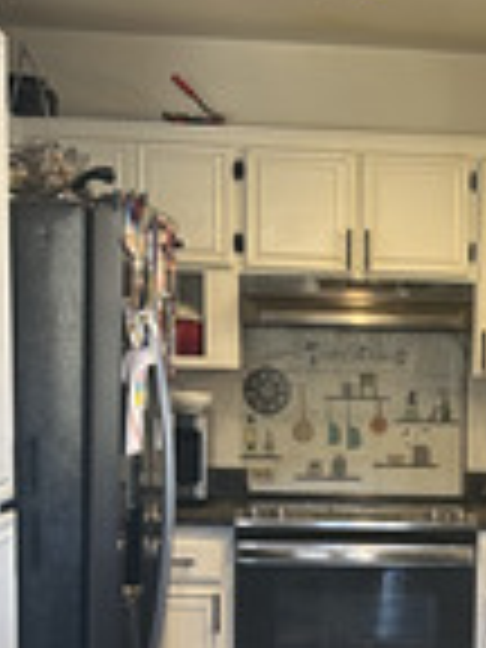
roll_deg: -2.1
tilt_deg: -7.5
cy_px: 594
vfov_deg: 21.3
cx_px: 547
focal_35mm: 90
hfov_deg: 15.9
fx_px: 1685
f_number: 1.5
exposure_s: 1/60
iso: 64
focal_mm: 5.7
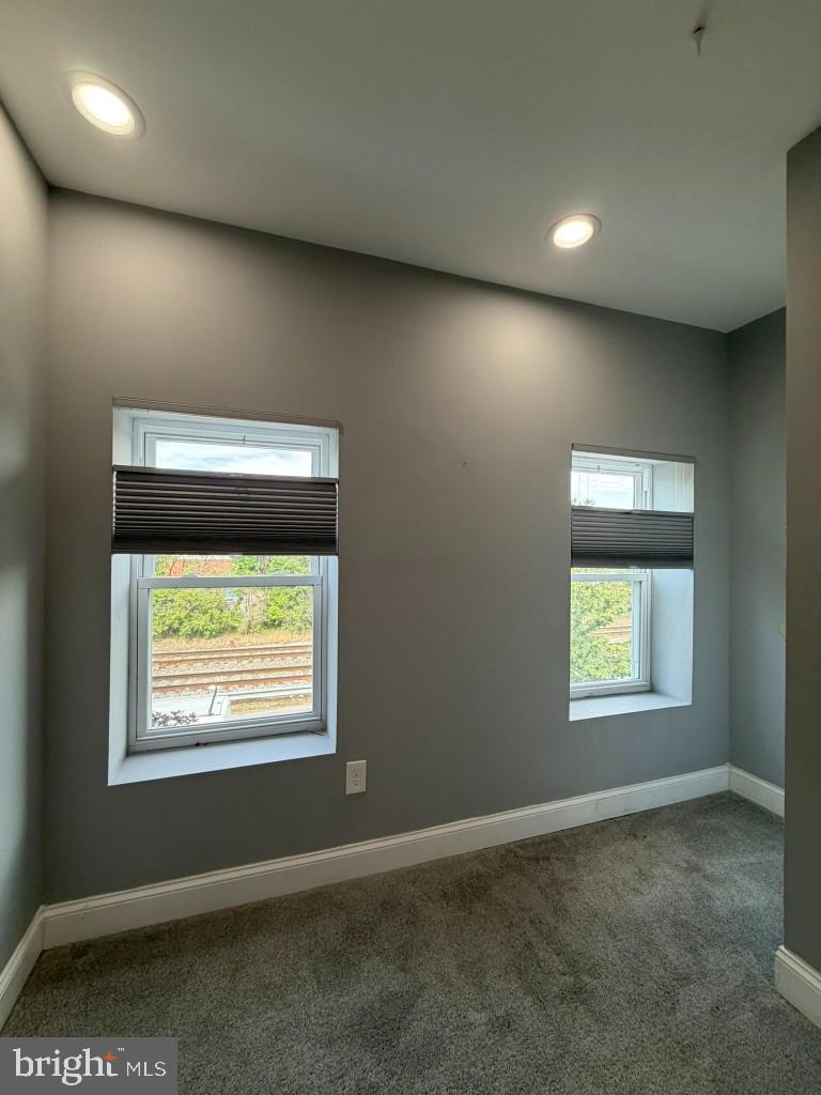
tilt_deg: +1.4
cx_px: 410
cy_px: 548
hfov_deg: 85.7
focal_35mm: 14
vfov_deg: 102.1
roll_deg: -1.6
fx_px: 443
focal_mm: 2.22
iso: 125
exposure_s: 1/120
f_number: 2.2
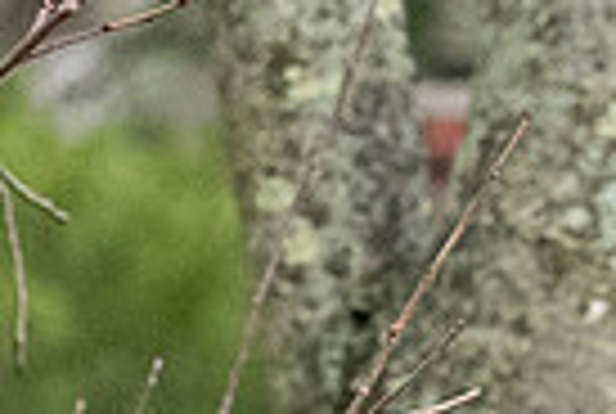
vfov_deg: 0.5
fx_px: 50056
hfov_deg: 0.7
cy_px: -558
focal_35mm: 2919
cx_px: -55
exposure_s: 1/1000
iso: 2000
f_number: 5.6
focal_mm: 200
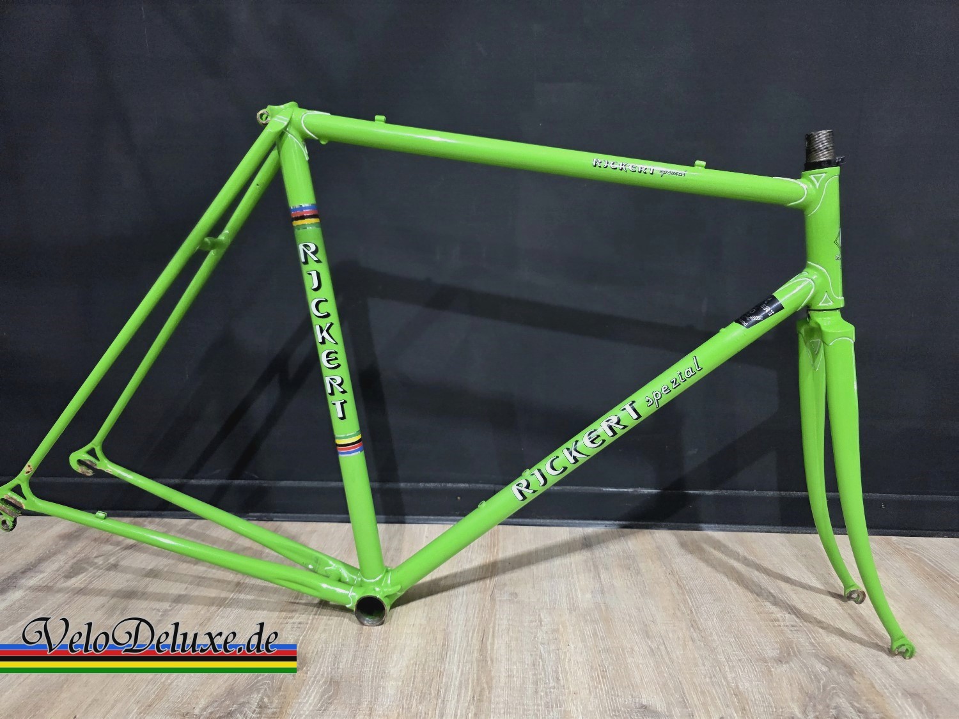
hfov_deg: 73.9
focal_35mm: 23
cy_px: 360
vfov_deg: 58.9
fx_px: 637
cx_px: 480
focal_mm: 6.3
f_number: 1.7
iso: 500
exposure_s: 1/100
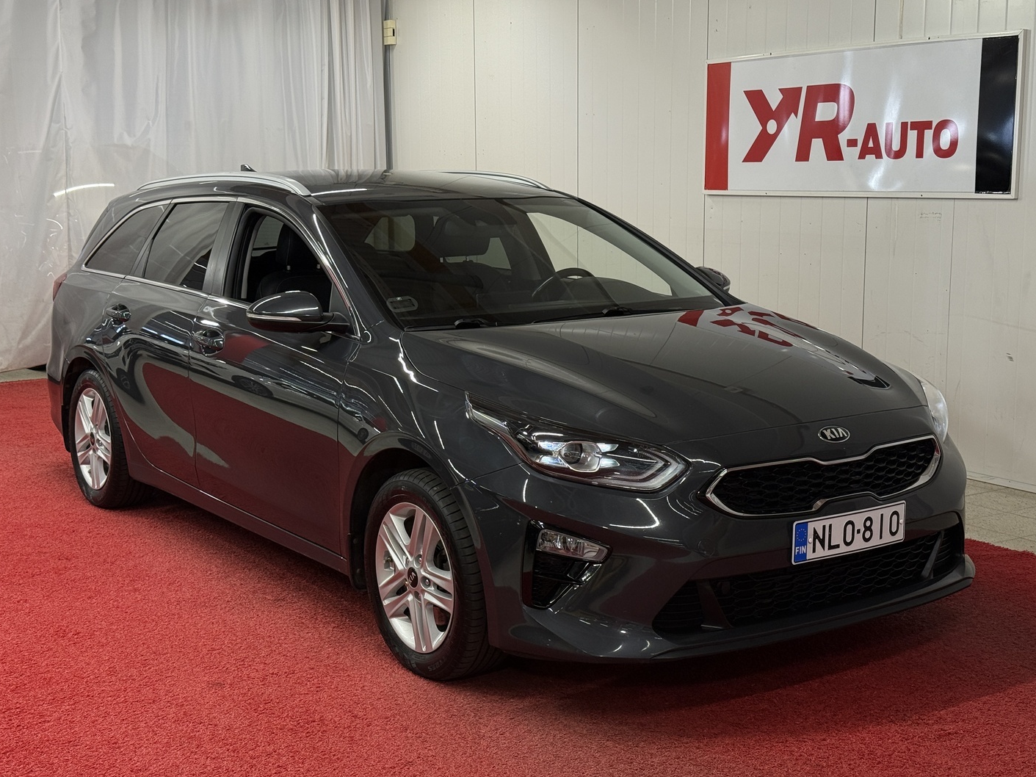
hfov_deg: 38.9
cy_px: 394
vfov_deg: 29.7
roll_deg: +0.5
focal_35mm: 49
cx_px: 518
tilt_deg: -8.5
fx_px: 1466
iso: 64
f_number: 1.78
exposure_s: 1/129
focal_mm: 6.76
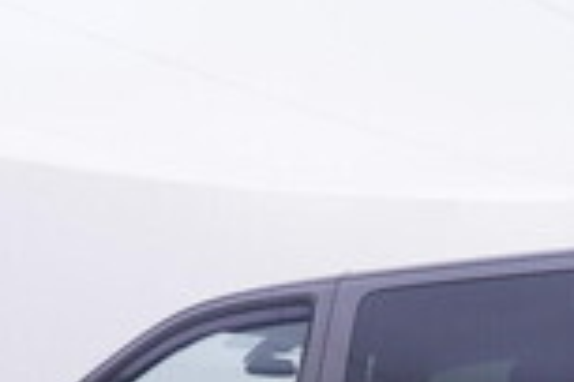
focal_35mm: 81
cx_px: 486
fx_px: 1288
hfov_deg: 24.6
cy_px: 549
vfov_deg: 15.7
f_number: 5
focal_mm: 15
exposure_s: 1/80
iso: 200
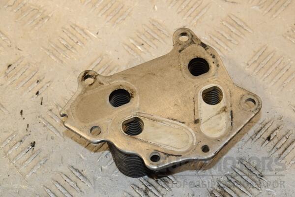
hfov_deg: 19.5
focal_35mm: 105
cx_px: 148
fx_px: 860
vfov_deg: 13.0
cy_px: 98
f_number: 10
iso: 800
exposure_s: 1/200
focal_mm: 70
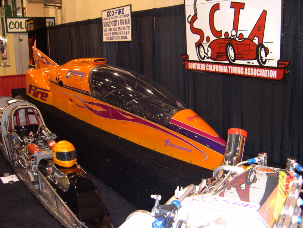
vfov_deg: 37.7
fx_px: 333
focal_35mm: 38
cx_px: 152
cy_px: 114
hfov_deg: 49.0
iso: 245
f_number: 2.8
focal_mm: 8
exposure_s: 1/60
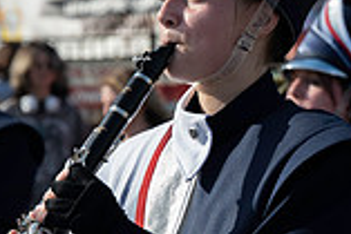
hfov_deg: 5.6
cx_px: 49
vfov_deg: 3.8
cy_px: 130
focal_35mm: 364
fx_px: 3552
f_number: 5.6
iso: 180
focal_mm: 92
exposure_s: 1/640
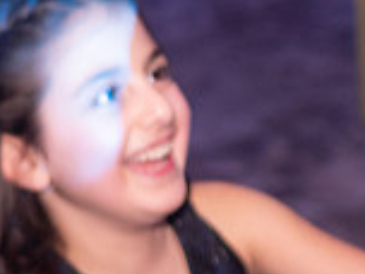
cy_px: 32
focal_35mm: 191
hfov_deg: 10.4
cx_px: 170
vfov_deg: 7.8
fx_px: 2014
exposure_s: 1/60
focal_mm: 25
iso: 800
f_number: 1.7
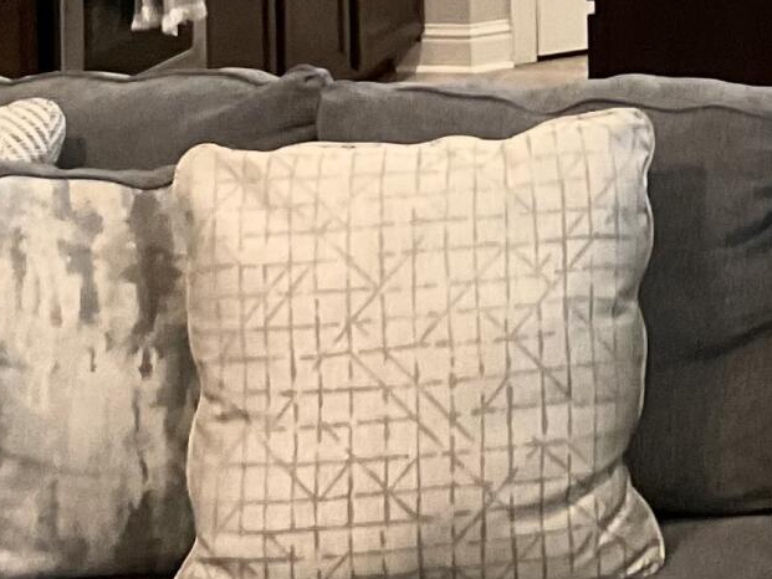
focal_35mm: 140
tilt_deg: -0.9
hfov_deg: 13.6
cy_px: -401
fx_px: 3123
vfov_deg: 10.1
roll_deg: +1.0
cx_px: 958
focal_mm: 3
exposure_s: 1/60
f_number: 1.8
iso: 160
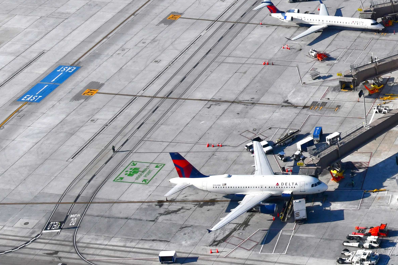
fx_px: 1238
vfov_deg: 11.8
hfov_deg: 16.7
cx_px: 582
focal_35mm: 112
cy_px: -102
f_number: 8
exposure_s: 1/3200
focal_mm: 32
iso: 400
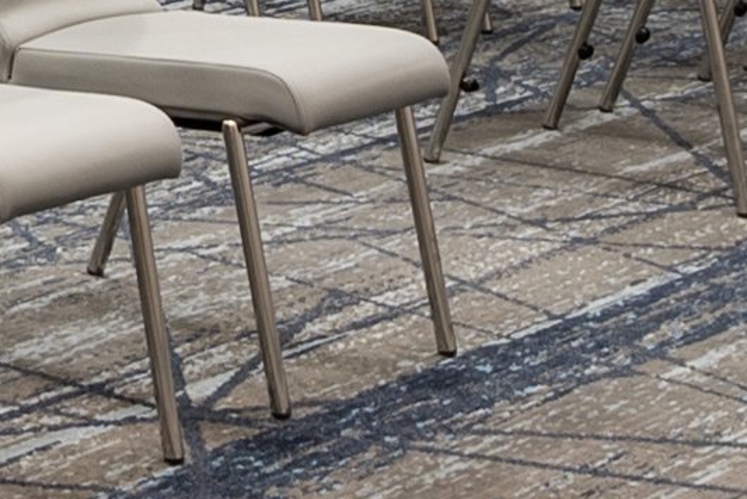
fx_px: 3218
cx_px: -1153
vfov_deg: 8.3
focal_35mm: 155
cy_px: -592
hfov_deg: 10.8
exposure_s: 1/3
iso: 100
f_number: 10
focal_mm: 14
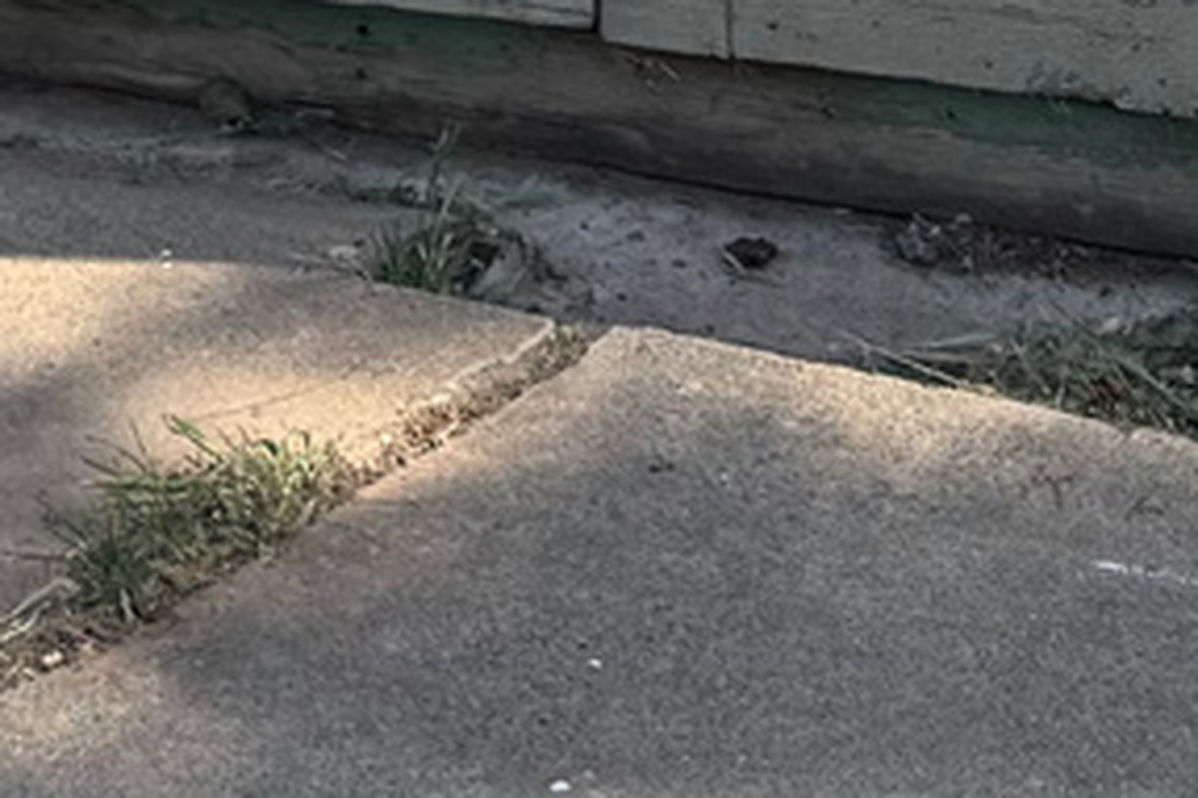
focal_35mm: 178
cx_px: 367
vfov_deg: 7.0
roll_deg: +1.6
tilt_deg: -6.7
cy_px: -1508
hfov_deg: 11.5
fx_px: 5920
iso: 80
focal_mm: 6.76
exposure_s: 1/925
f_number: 1.78
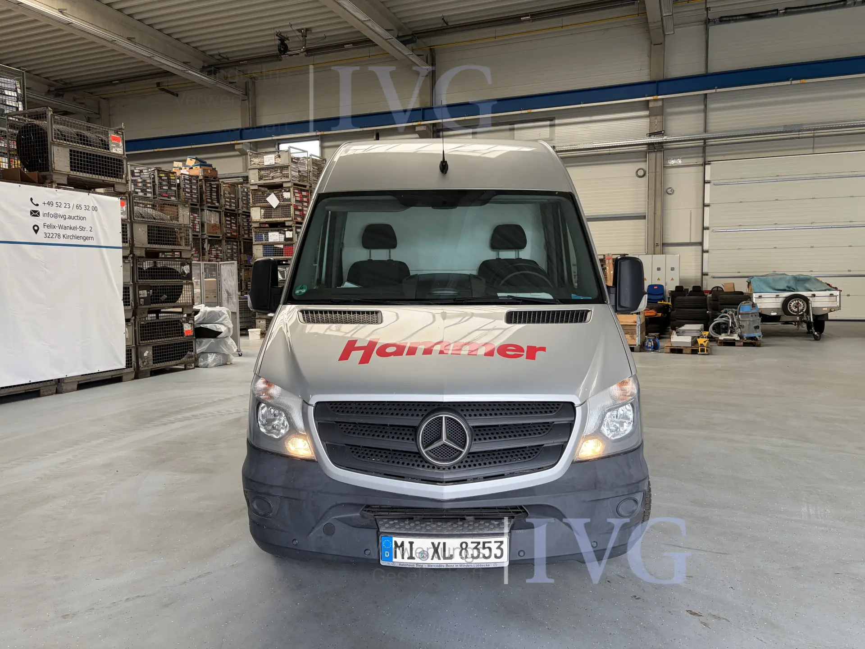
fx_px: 650
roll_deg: +0.9
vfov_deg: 53.1
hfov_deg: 67.3
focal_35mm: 26
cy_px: 324
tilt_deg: -1.8
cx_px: 432
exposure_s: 1/122
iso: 80
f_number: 1.6
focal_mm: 5.96
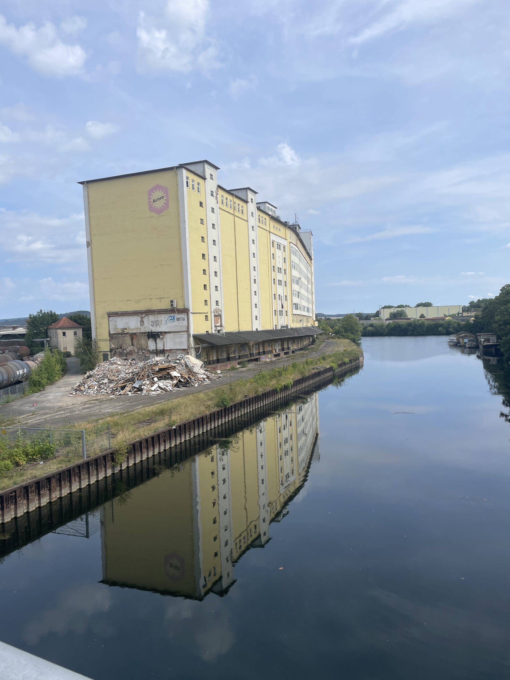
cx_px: 255
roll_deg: +3.2
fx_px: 511
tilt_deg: -3.4
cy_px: 340
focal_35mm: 26
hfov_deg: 53.1
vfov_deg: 67.3
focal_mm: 4.2
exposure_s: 1/4132
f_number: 1.6
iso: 32
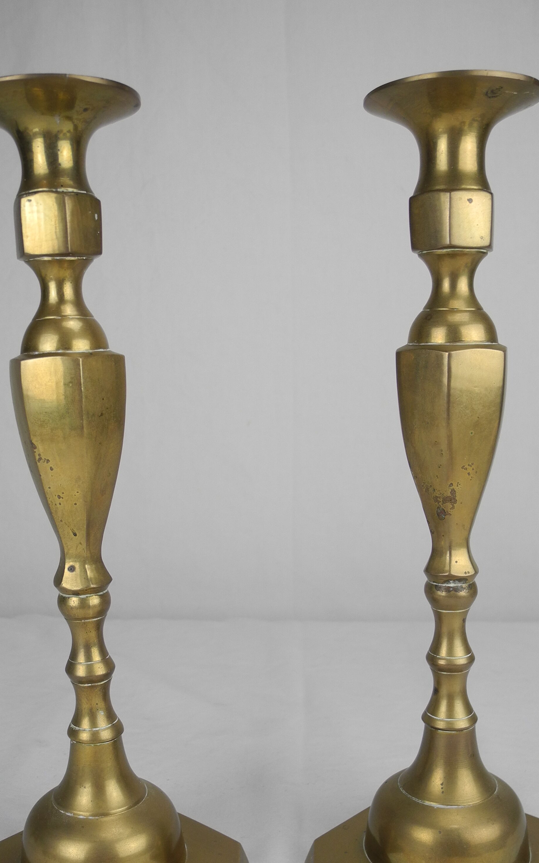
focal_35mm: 37
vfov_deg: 52.6
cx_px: 251
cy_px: 495
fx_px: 870
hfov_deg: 34.4
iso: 100
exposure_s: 1/181
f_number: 2.8
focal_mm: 6
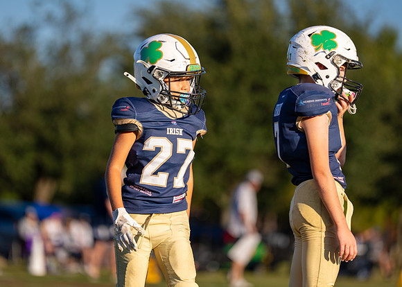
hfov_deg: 8.4
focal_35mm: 241
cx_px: 175
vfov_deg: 6.0
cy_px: 123
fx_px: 2749
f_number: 2.8
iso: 200
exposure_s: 1/4000
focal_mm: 200
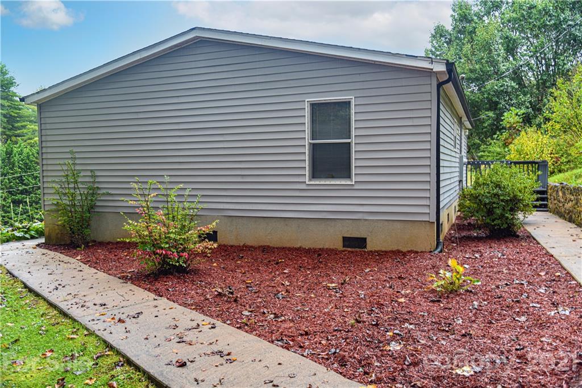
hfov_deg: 60.3
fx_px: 501
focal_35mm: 31
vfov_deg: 42.3
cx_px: 291
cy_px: 194
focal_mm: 31
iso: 160
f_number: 4
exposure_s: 1/25
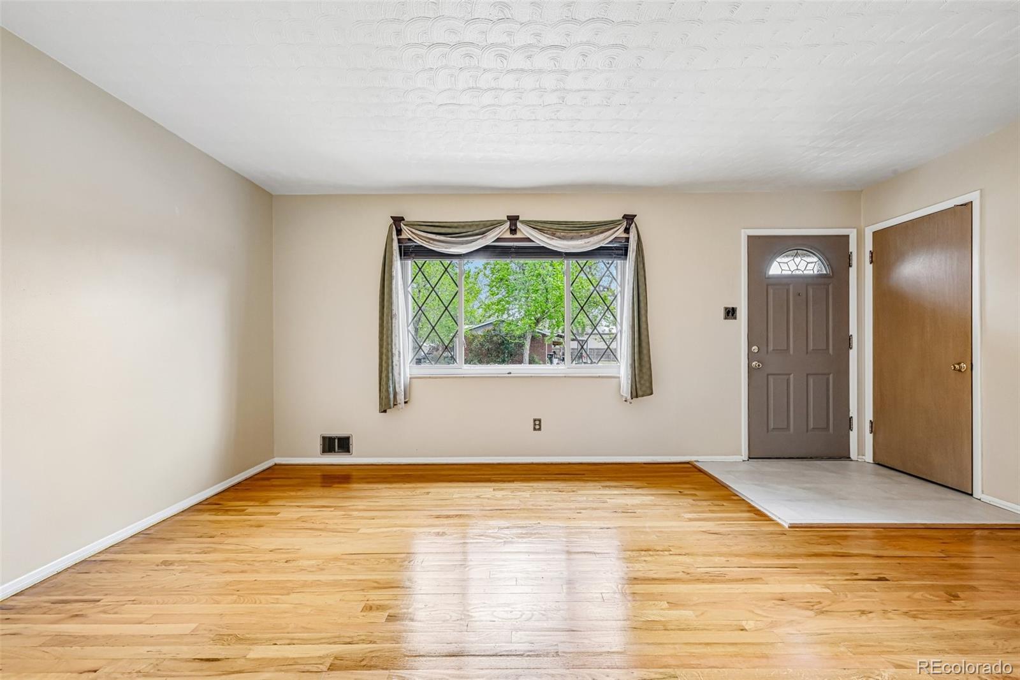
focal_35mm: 14
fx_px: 397
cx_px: 510
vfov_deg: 81.2
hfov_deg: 104.3
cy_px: 340
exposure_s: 1/13
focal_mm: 14
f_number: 11
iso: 400
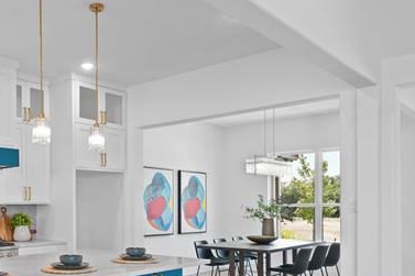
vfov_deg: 34.4
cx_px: 81
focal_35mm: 38
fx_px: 438
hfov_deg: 47.8
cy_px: 201
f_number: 9
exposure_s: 1/10
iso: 640
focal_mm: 14
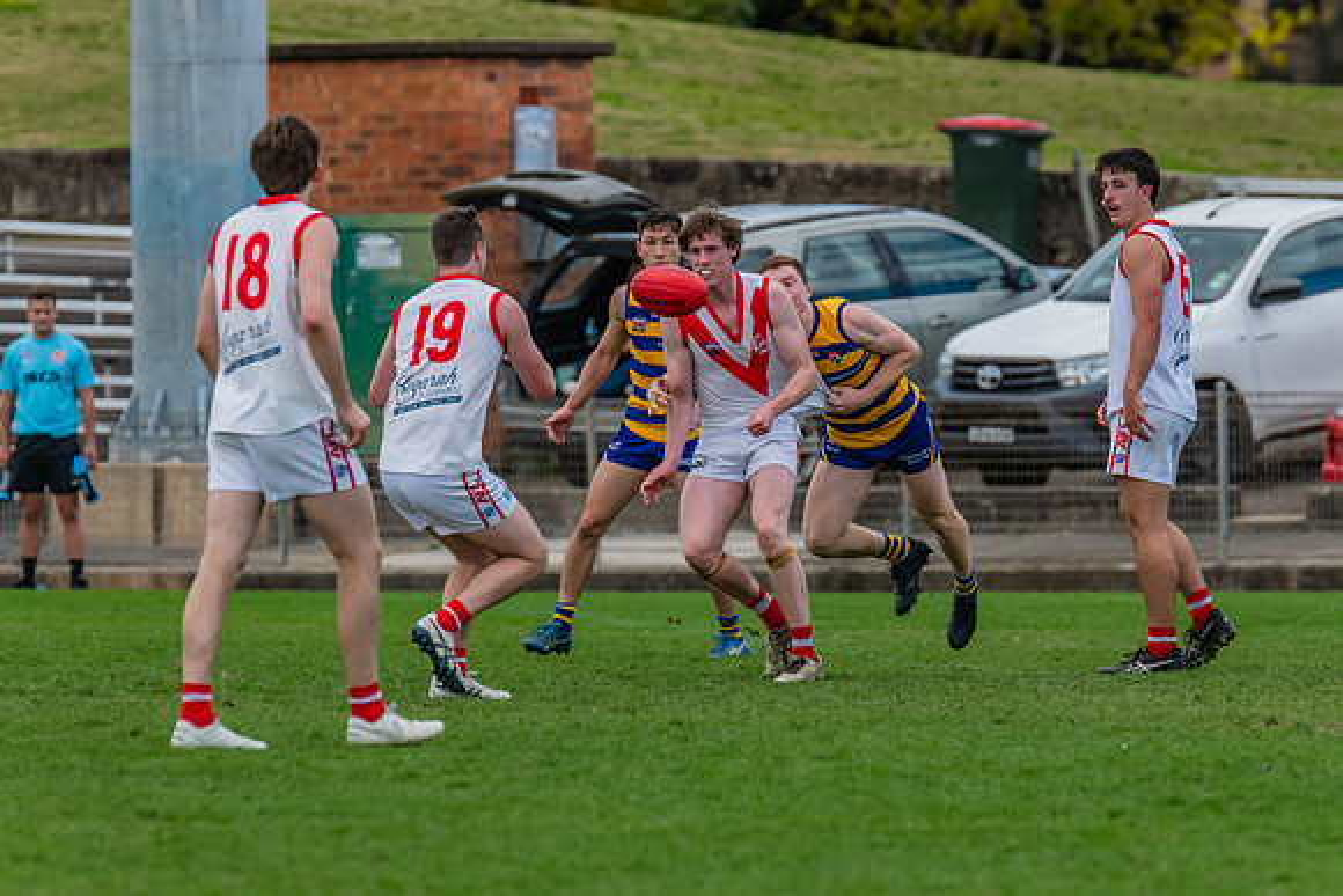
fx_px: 17494
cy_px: 420
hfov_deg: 4.4
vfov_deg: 2.9
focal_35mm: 469
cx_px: 701
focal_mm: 420
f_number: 7.1
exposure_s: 1/1600
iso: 800
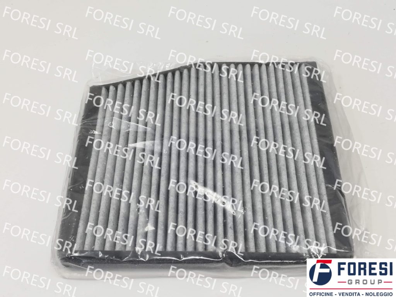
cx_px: 198
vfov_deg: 34.3
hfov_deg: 44.8
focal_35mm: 42
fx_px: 480
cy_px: 148
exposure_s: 1/100
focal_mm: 3.81
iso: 50
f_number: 2.2
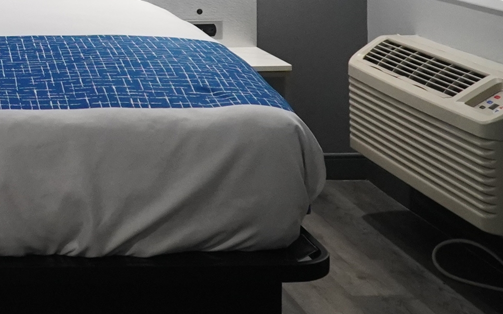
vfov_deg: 15.8
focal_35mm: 79
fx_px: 1083
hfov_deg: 23.9
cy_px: -82
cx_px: -95
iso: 3200
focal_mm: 18
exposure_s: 1/125
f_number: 4
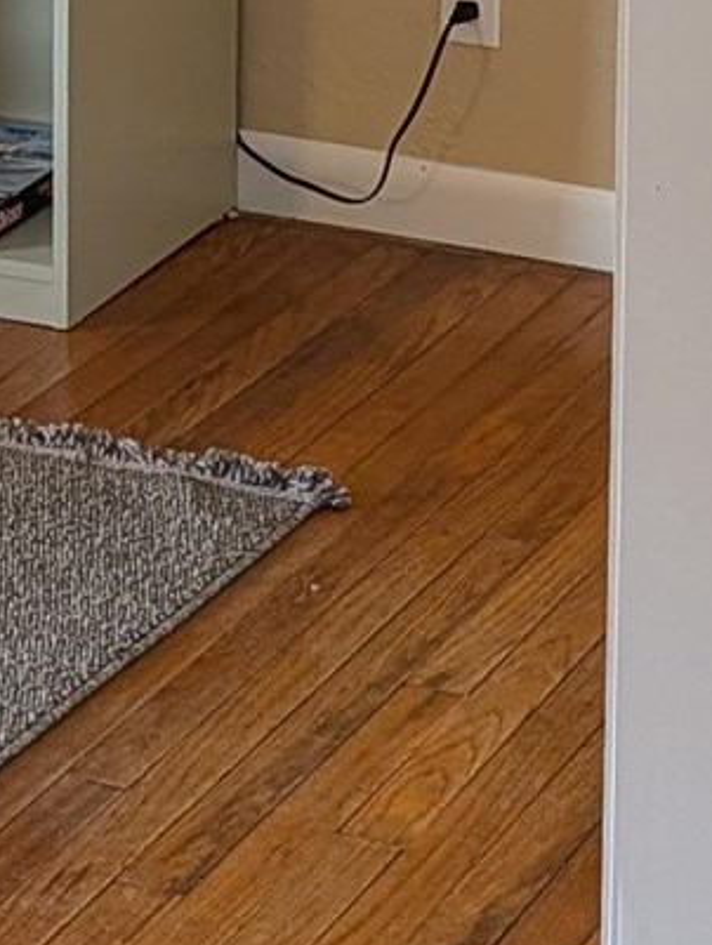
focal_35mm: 138
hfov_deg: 10.7
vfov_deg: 12.5
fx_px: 3775
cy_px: -987
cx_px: 604
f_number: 1.68
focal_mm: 6.9
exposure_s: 1/30
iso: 56
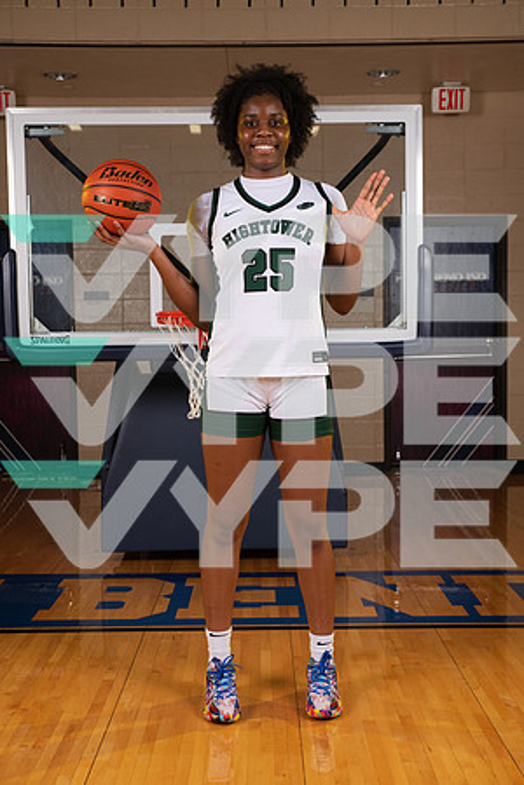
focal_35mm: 48
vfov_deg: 41.1
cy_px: 392
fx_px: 1048
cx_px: 262
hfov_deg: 28.1
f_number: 7.1
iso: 320
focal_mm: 48
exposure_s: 1/320
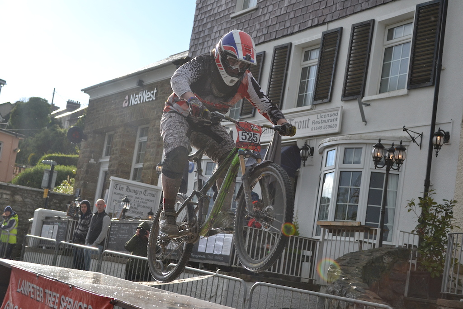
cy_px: 154
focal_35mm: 63
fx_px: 810
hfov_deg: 31.9
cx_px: 232
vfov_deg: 21.6
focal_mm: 42
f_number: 5.6
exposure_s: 1/1600
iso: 400
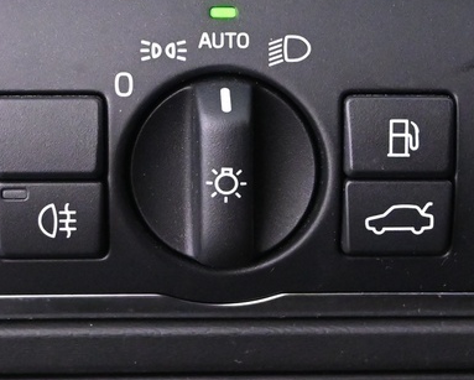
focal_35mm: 119
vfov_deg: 13.0
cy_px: 184
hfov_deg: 16.1
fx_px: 1671
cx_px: 249
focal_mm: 20
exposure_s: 1/25
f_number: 3.8
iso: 3200
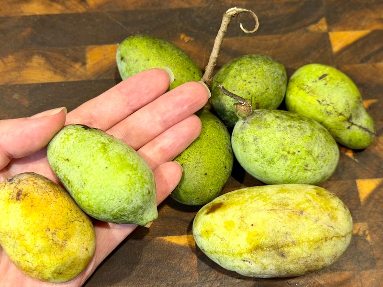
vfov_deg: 30.3
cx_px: 192
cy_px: 144
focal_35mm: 48
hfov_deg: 39.7
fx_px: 531
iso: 250
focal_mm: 6.76
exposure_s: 1/40
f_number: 1.78
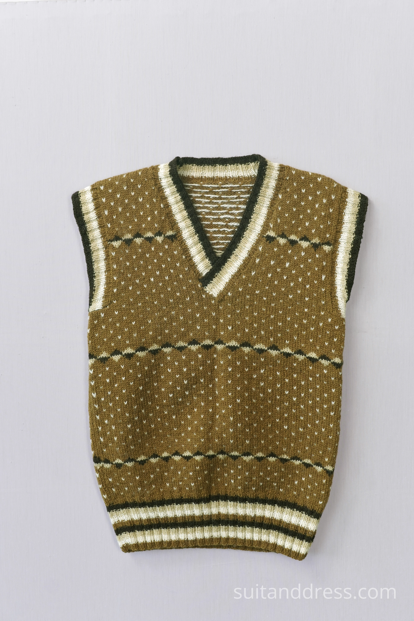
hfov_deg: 28.1
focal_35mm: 48
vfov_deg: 41.1
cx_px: 207
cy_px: 310
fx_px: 828
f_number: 6.3
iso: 320
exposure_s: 1/50
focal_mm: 32
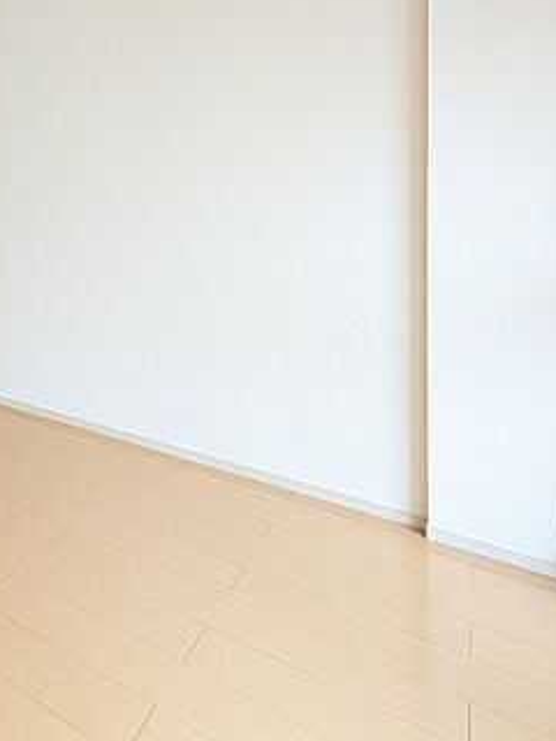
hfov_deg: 39.9
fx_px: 600
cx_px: -63
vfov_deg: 60.6
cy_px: 204
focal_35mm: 28
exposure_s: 1/50
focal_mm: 1.83
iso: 278
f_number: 2.2
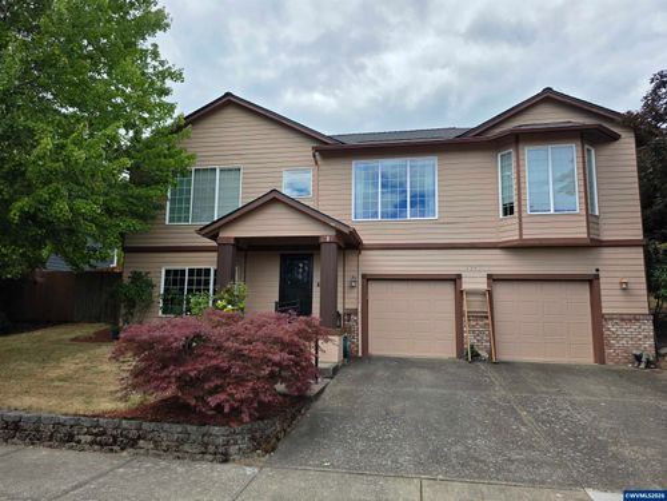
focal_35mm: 23
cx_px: 334
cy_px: 250
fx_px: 443
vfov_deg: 58.9
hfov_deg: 73.9
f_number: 1.7
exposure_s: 1/4237
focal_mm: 6.3
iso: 80
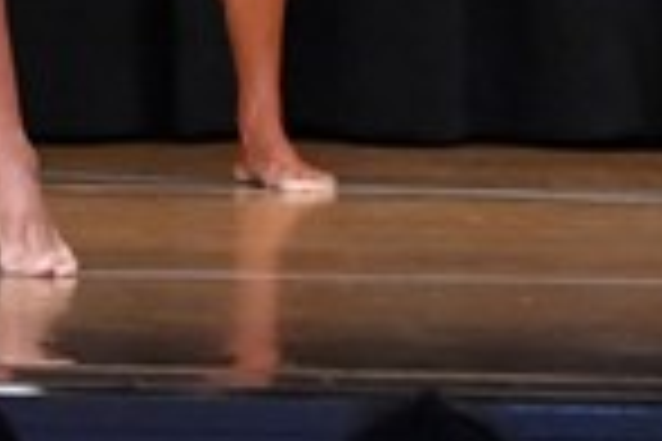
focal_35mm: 830
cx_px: -115
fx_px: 15262
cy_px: -450
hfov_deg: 2.5
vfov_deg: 1.7
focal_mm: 105
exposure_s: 1/400
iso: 8000
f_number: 5.6
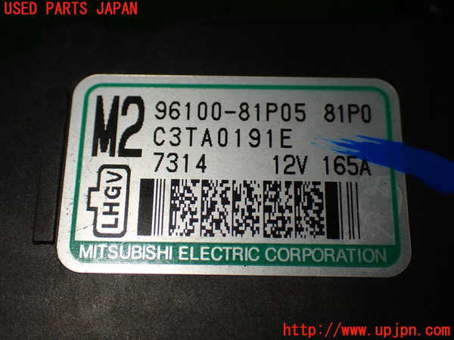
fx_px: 656
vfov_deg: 29.1
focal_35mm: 50
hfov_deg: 38.2
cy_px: 170
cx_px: 227
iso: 200
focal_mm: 9.01
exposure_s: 1/200
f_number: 3.2
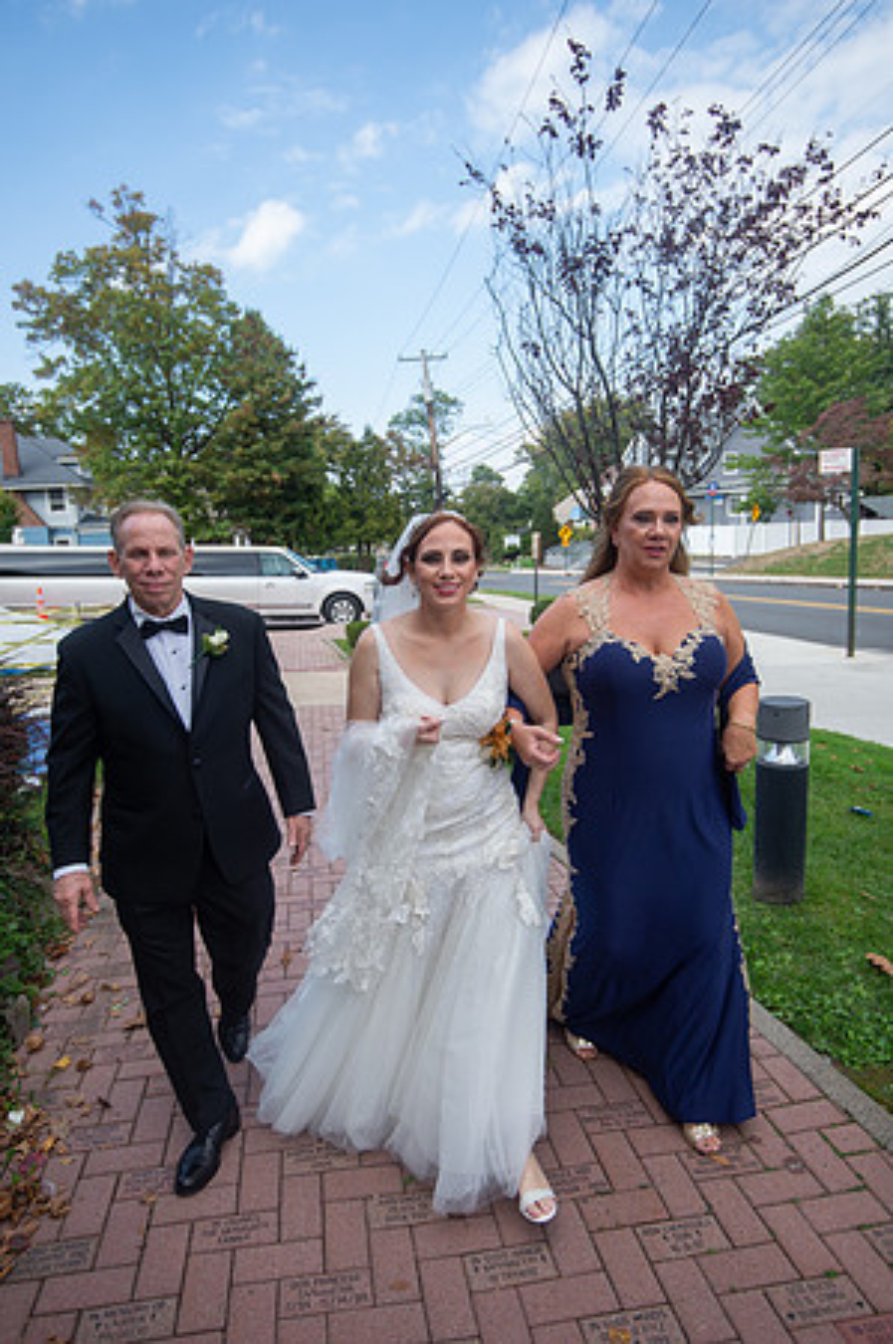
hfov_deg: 53.0
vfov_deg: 73.8
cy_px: 672
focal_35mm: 24
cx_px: 446
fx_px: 895
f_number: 4
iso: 400
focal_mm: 24
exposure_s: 1/1250
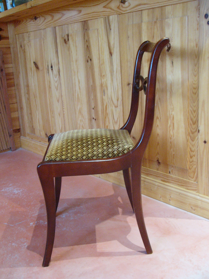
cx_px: 104
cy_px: 140
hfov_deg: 36.0
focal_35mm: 40
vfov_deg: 46.8
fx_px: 322
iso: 200
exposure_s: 1/4
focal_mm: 6.6
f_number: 2.8
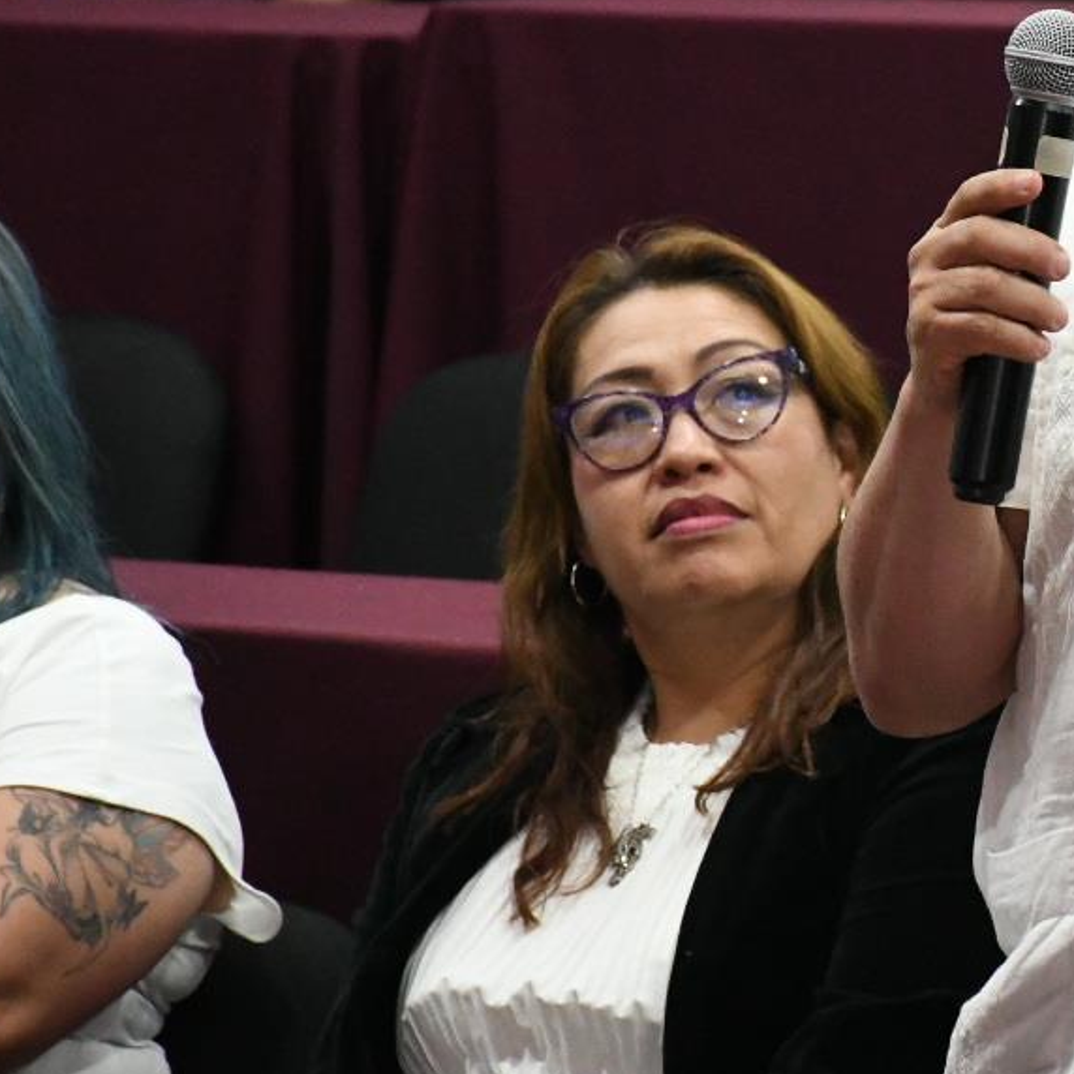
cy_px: 447
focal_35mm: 378
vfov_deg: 4.6
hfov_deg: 4.6
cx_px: 1226
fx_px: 13269
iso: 6400
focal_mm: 105
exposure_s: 1/100
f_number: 5.6
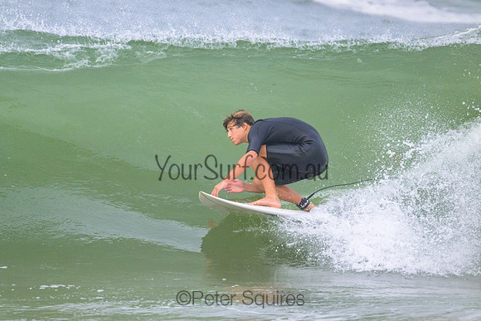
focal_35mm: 800
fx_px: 10691
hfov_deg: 2.6
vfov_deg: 1.7
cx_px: 240
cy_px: 160
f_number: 11
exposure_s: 1/2000
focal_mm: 800
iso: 4000
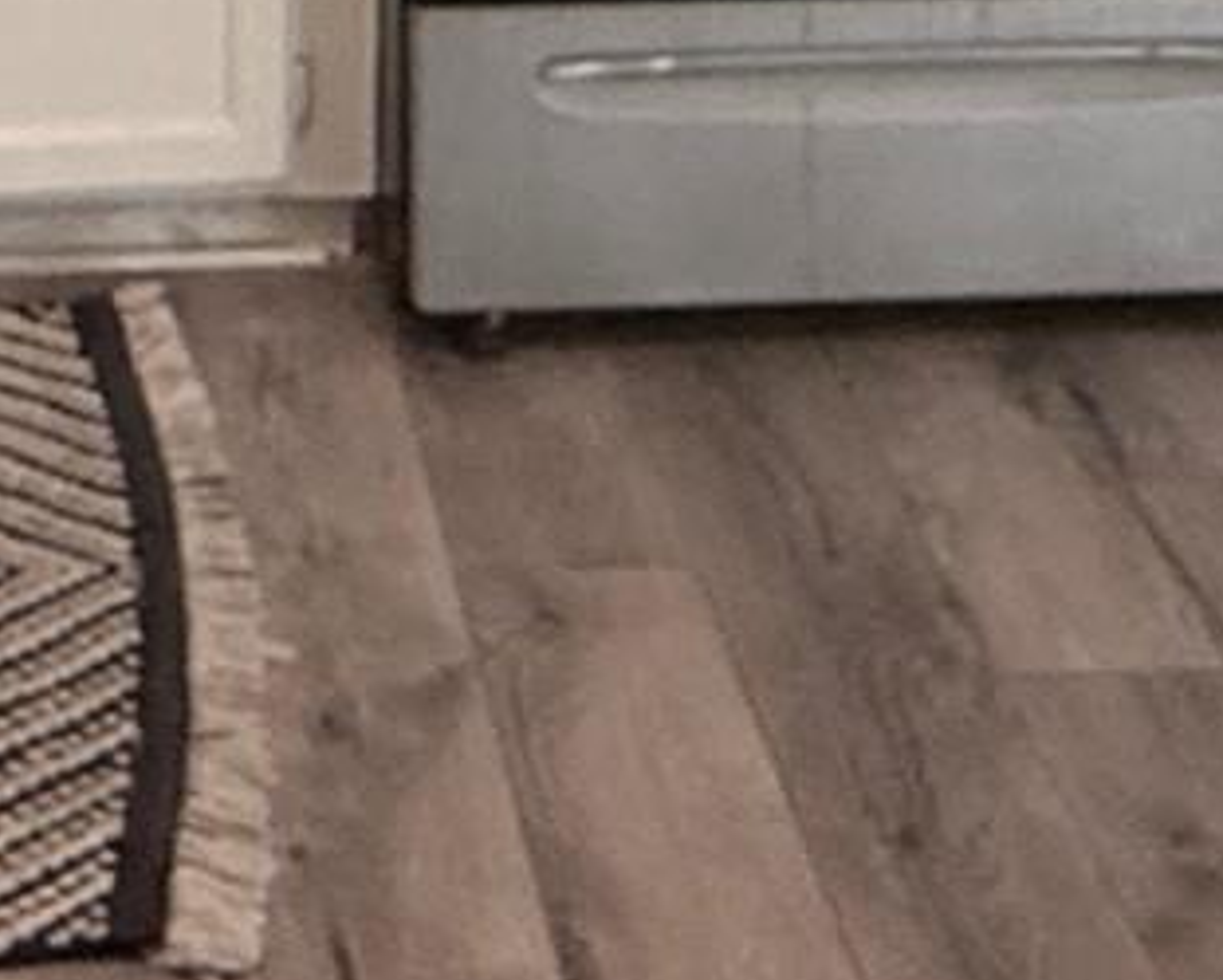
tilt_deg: -6.4
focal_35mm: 90
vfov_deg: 14.7
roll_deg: -0.2
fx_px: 3259
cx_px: 177
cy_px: -846
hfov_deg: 20.9
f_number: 2.2
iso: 250
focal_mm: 2.22
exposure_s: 1/120
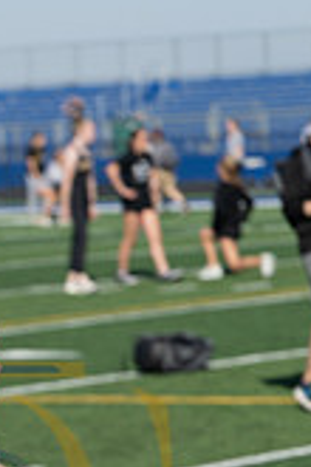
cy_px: 543
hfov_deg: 4.8
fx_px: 3719
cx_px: -45
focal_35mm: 287
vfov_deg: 7.1
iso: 100
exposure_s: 1/1000
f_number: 4.5
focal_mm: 70
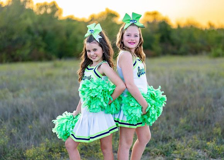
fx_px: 397
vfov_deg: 22.8
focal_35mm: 62
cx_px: 123
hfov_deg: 31.5
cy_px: 89
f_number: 1.2
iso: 100
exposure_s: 1/640
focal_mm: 50
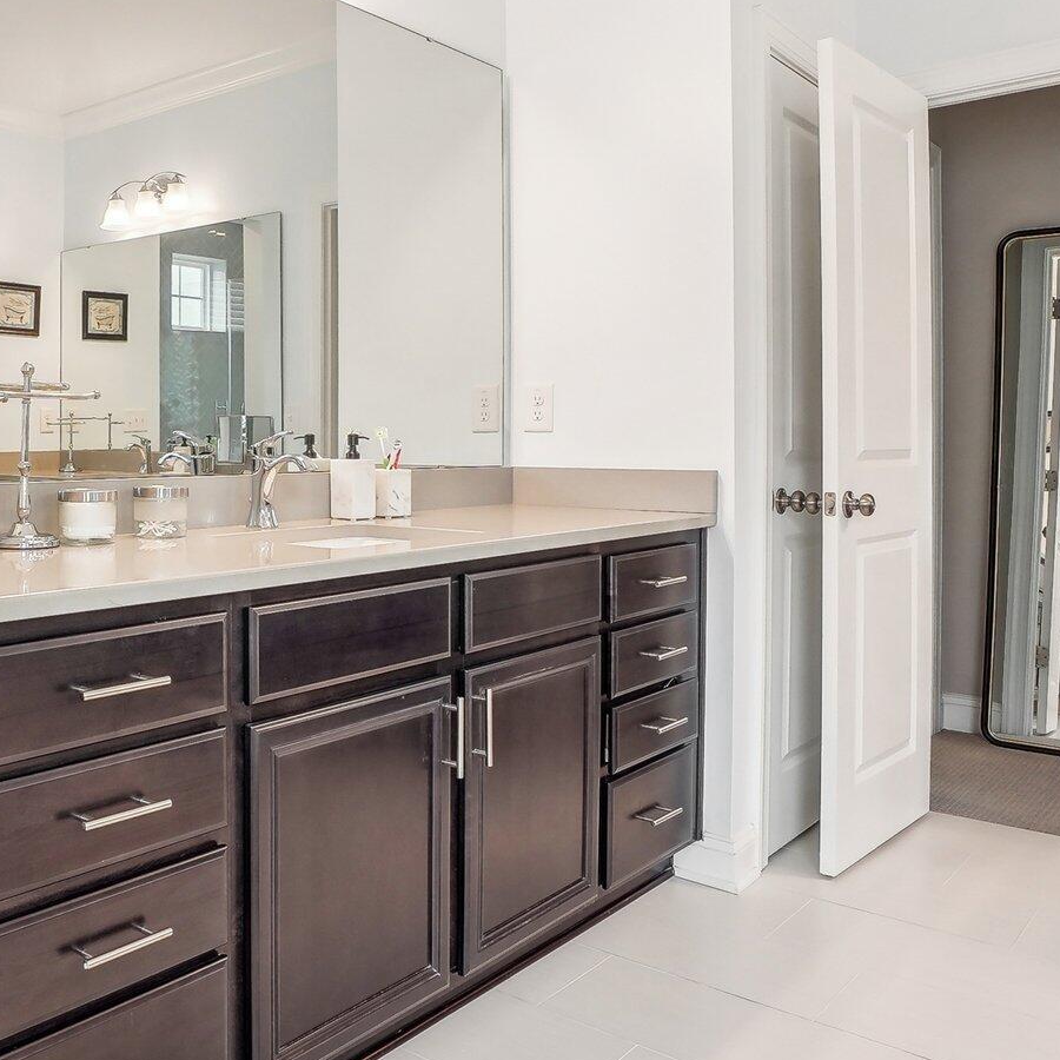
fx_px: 1005
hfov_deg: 52.6
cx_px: 236
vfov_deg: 55.2
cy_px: 420
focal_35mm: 29
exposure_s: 1/13
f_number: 8
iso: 400
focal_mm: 10
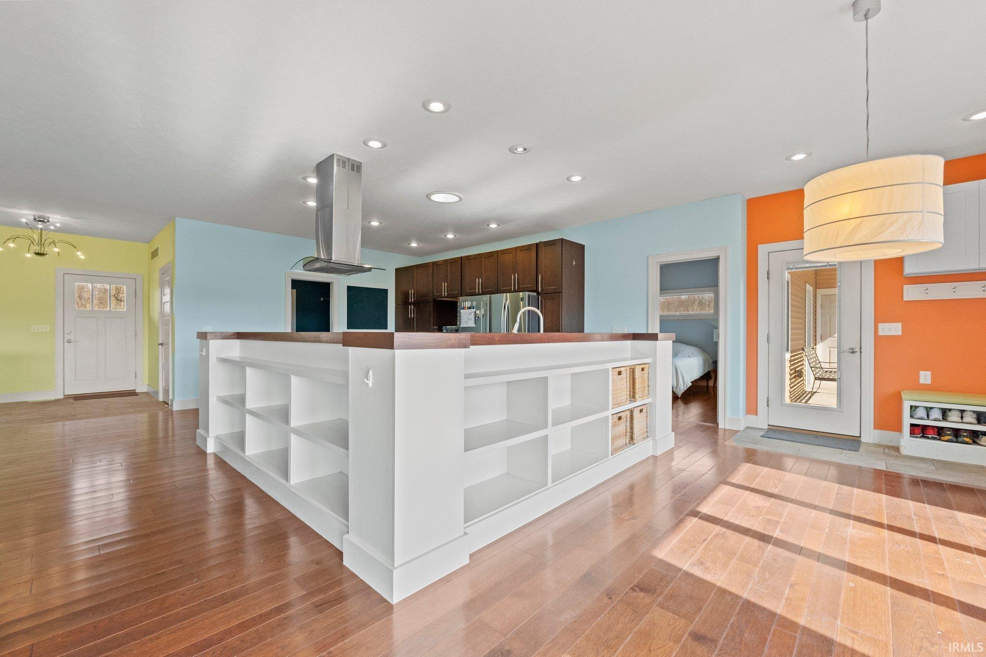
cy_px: 328
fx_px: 411
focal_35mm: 15
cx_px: 493
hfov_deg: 100.4
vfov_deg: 77.3
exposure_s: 1/60
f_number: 5
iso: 800
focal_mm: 10
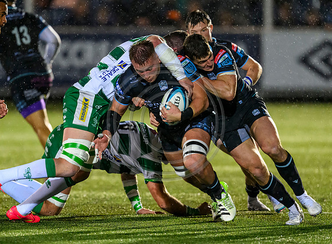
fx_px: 5709
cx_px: 152
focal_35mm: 600
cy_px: 129
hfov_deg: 3.3
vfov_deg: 2.4
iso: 6400
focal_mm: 400
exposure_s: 1/1000
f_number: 3.2
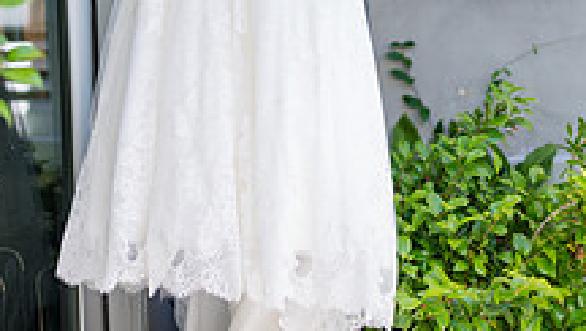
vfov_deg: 11.1
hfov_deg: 19.6
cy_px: 79
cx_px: 216
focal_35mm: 109
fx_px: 1695
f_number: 1.2
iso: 250
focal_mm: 50
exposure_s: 1/3200
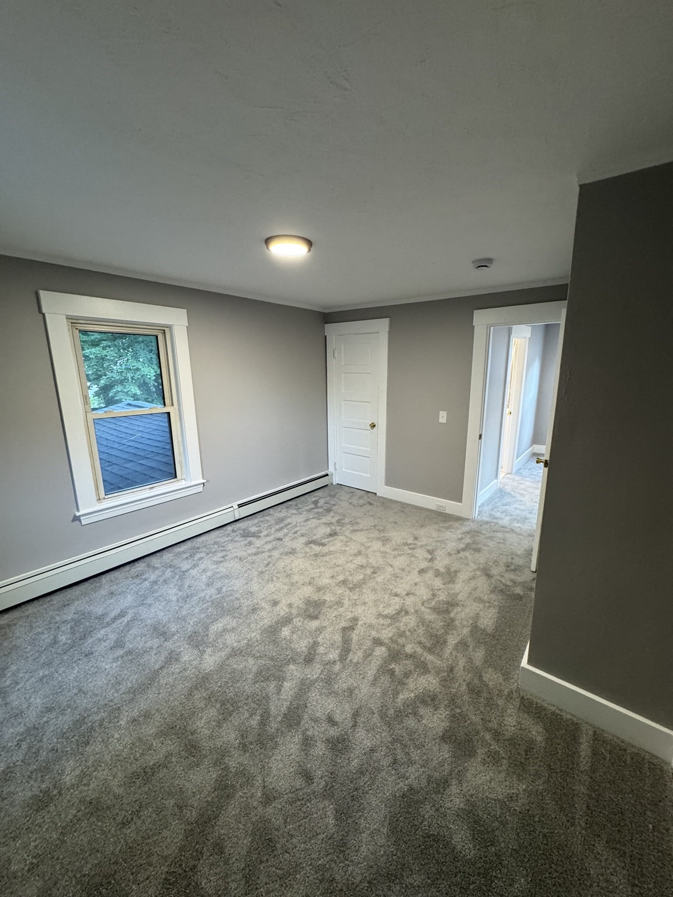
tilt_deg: -12.5
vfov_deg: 102.1
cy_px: 448
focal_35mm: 14
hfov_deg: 85.7
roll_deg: +1.0
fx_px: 363
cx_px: 336
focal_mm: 2.22
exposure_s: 1/60
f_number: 2.2
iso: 320
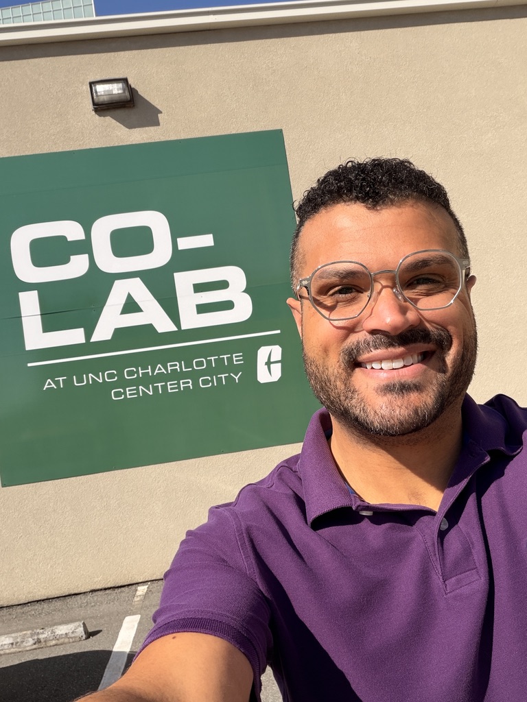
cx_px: 264
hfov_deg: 46.8
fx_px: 609
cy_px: 351
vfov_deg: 60.0
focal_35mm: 30
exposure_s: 1/1190
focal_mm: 2.71
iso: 25
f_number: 1.9
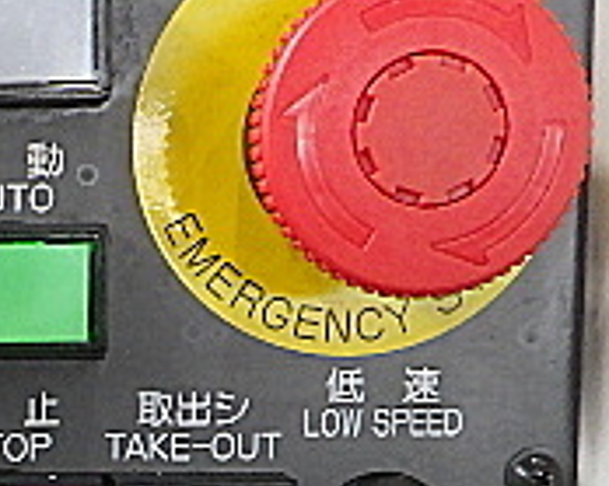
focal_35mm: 122
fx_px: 2198
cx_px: -346
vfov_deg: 12.5
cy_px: 458
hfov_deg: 14.5
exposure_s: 1/50
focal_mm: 6.1
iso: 500
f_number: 3.8
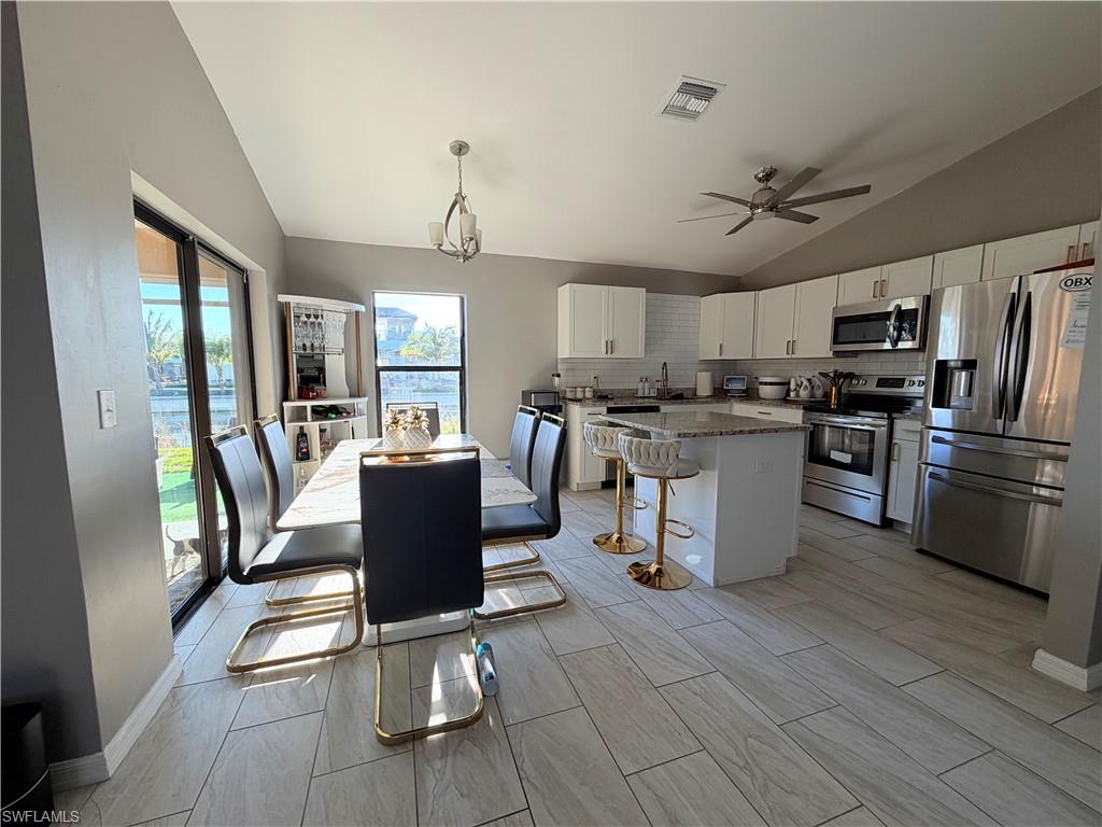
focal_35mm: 14
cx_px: 551
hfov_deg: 102.1
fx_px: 446
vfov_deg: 85.7
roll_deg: -0.7
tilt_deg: -5.9
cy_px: 414
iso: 50
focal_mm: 2.22
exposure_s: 1/121
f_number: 2.2
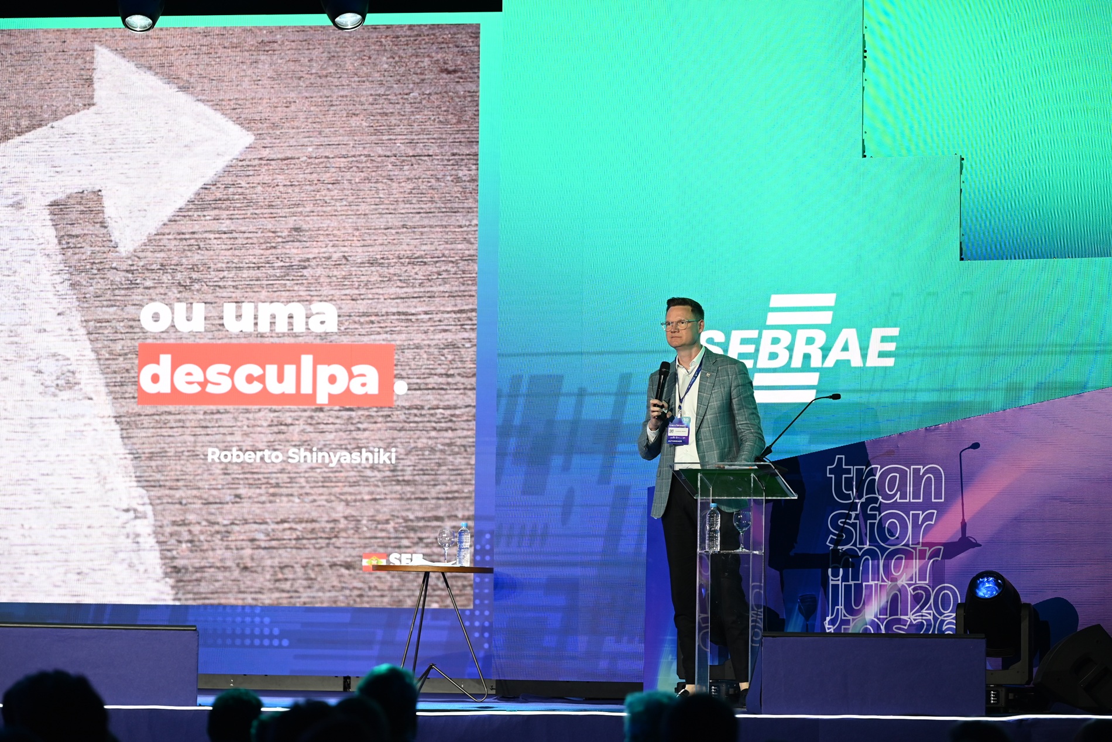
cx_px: 556
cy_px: 371
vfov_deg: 8.3
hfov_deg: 12.4
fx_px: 5098
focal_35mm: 165
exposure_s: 1/160
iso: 640
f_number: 3.2
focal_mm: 165
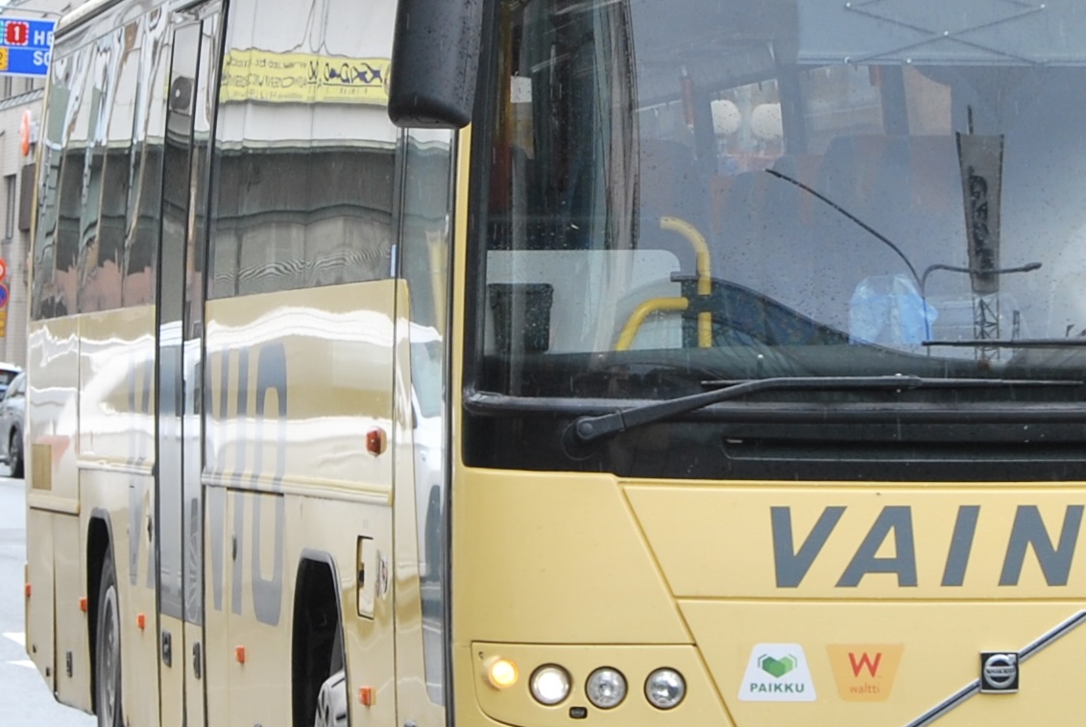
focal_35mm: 169
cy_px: 205
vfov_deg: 8.1
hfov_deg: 12.1
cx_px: 967
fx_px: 5104
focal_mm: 42
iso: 200
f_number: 8
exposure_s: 1/200
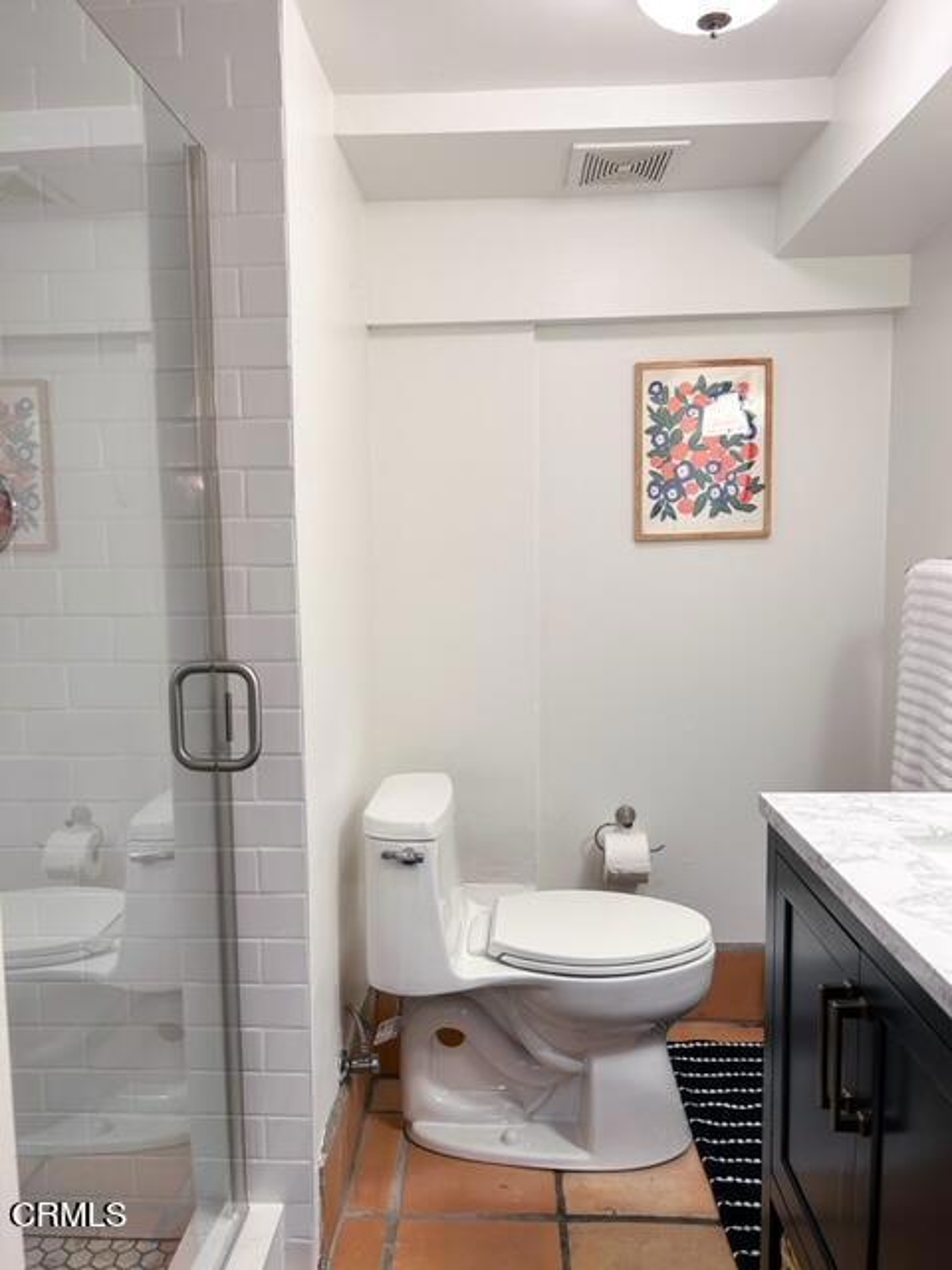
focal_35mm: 26
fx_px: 953
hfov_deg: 53.1
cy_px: 635
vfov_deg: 67.3
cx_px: 476
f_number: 1.5
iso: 80
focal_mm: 5.7
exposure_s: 1/120
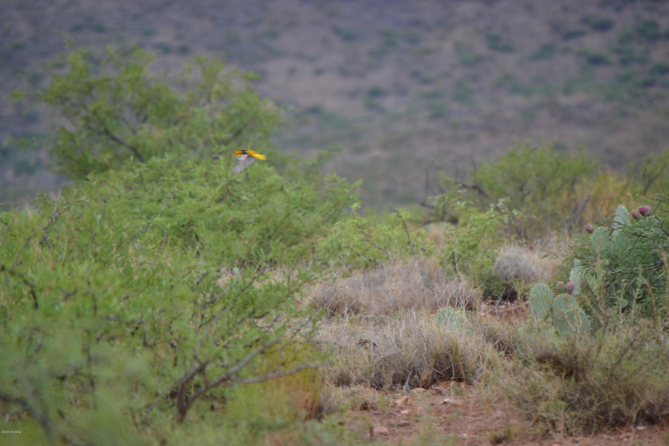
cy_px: 223
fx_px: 9198
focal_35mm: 495
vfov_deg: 2.8
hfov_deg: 4.2
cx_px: 334
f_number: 6.3
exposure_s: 1/200
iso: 400
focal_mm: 330
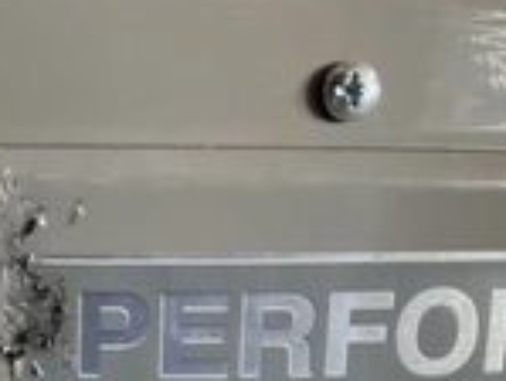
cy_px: 490
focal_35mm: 78
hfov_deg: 24.2
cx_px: 37
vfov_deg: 17.8
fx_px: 1141
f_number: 1.8
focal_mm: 3
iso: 160
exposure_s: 1/60
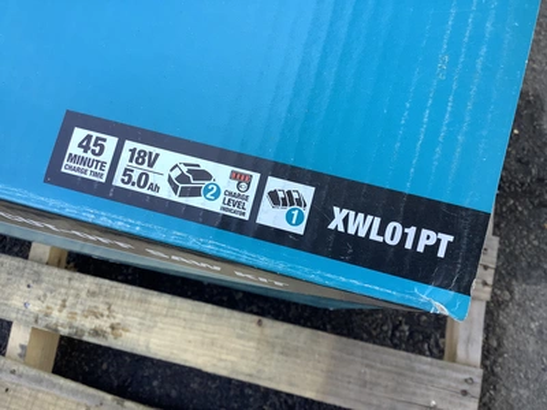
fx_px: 490
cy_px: 205
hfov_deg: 58.4
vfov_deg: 45.4
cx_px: 274
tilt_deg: -75.9
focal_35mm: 31
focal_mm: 3.3
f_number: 2.4
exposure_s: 1/120
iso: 32
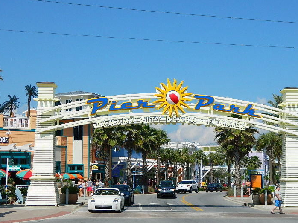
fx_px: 594
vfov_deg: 21.3
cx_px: 178
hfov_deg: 28.1
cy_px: 109
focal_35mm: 69
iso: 80
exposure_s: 1/250
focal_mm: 8.4
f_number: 10.2
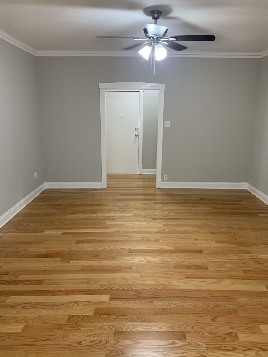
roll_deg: +0.3
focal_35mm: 26
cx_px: 134
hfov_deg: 53.1
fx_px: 268
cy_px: 178
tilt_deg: -12.6
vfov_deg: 67.3
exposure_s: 1/60
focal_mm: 4.25
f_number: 1.8
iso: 160
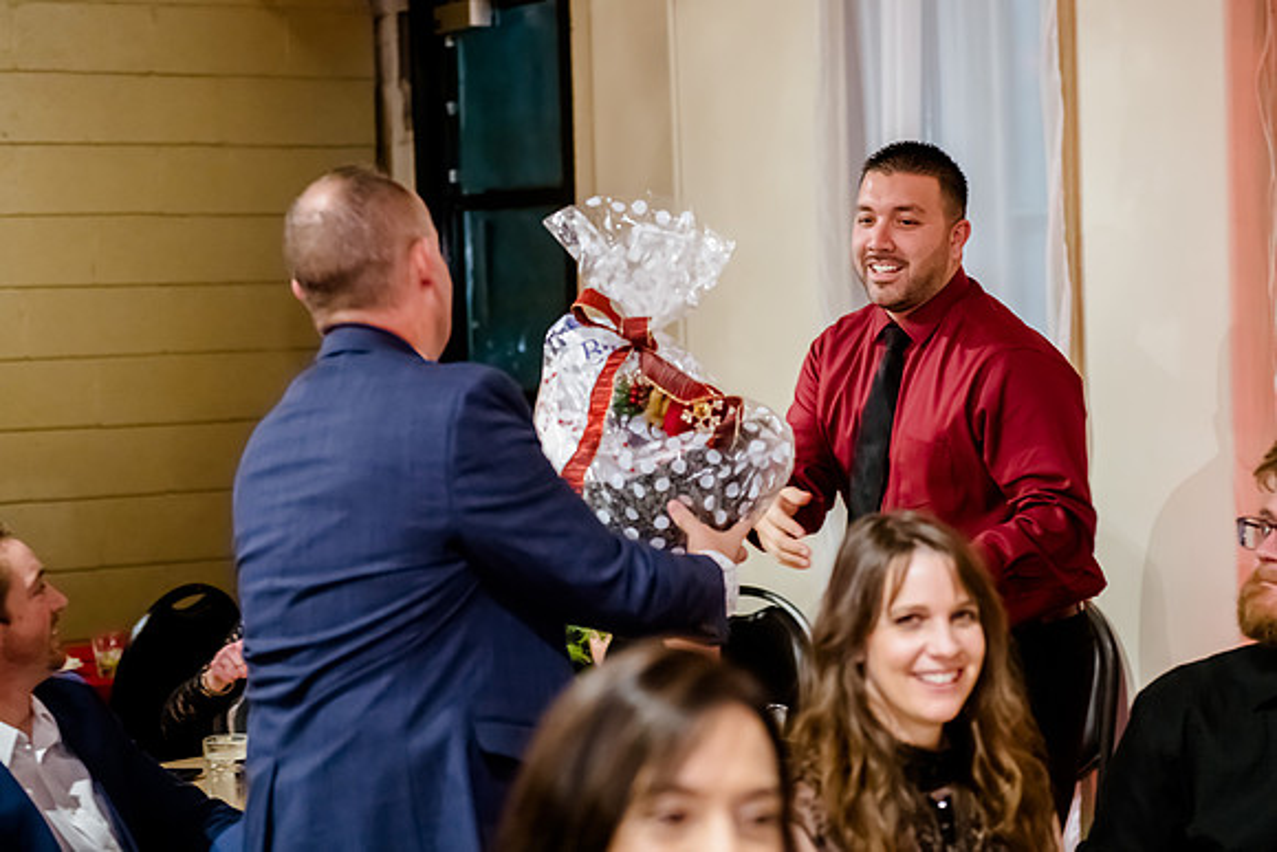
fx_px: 2991
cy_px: 370
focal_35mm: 84
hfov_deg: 24.1
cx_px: 694
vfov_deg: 16.2
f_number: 2.8
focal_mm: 70
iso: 5000
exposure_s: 1/80
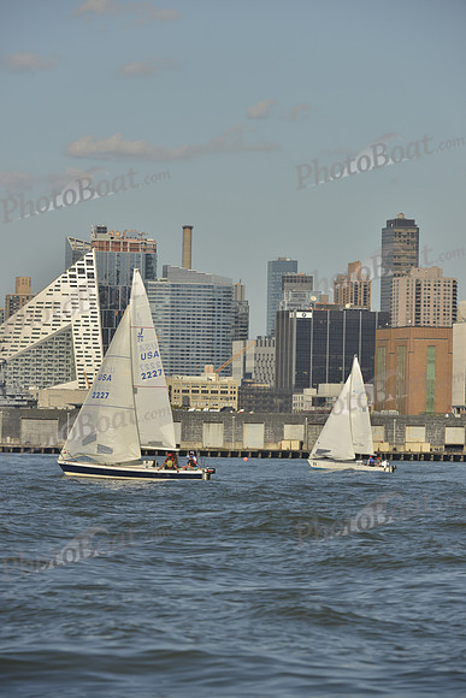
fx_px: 4657
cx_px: 233
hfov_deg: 5.7
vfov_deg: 8.6
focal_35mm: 240
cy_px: 349
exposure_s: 1/1250
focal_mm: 240
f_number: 7.1
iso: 200
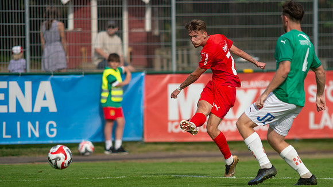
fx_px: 4678
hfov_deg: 4.1
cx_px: 201
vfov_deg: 2.3
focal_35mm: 530
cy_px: 134
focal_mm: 420
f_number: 4
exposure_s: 1/1250
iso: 140
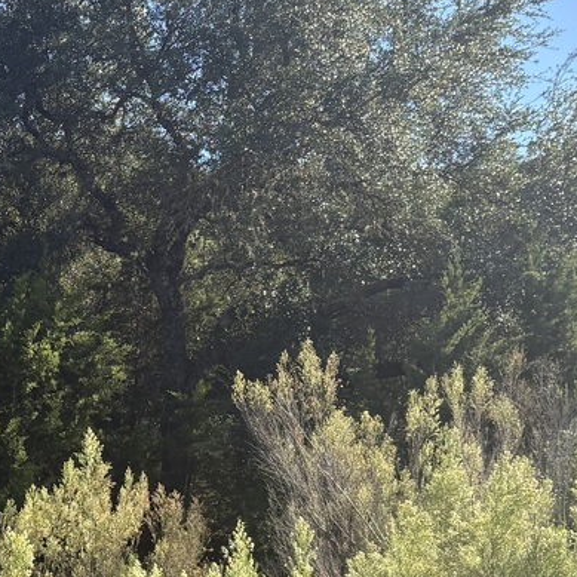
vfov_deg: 20.4
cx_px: -16
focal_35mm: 85
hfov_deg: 19.7
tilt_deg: +4.0
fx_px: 1603
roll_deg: -1.9
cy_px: 310
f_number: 1.6
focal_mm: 5.96
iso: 50
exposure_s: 1/1901
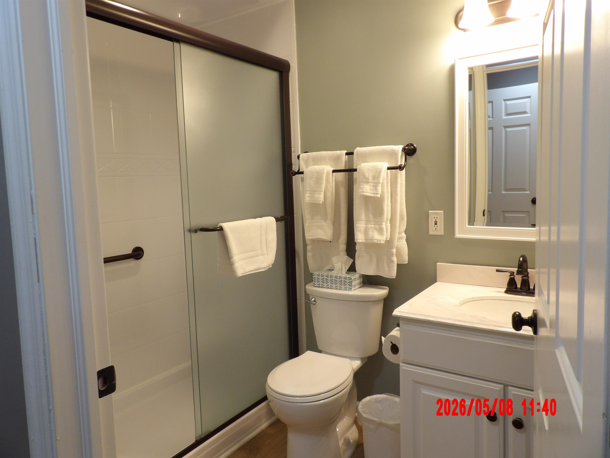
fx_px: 423
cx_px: 305
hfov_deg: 71.6
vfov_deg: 56.8
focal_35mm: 24
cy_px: 229
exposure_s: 1/25
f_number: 3.2
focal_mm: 4.3
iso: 200
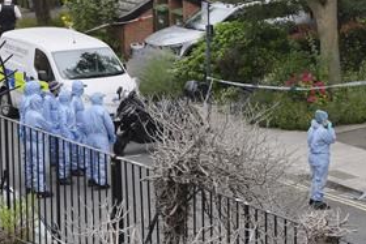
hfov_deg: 10.4
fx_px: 2004
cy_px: -33
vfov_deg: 6.9
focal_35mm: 197
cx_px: 356
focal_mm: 85
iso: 1600
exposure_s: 1/4000
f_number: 5.6
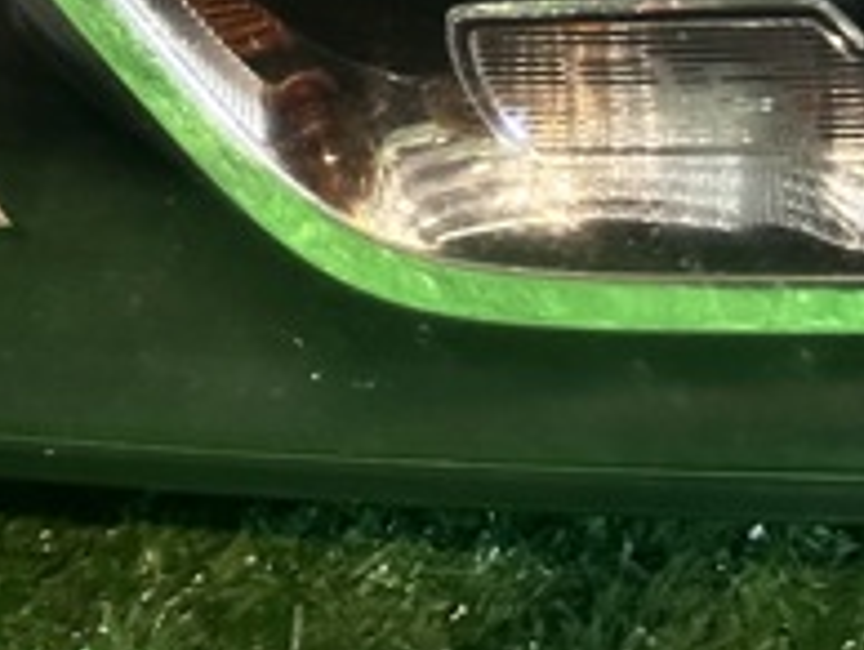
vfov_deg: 9.2
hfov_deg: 12.5
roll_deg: +5.3
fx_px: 3948
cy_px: -256
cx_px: 232
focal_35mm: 158
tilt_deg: -12.4
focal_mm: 6.86
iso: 640
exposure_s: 1/30
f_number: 1.78
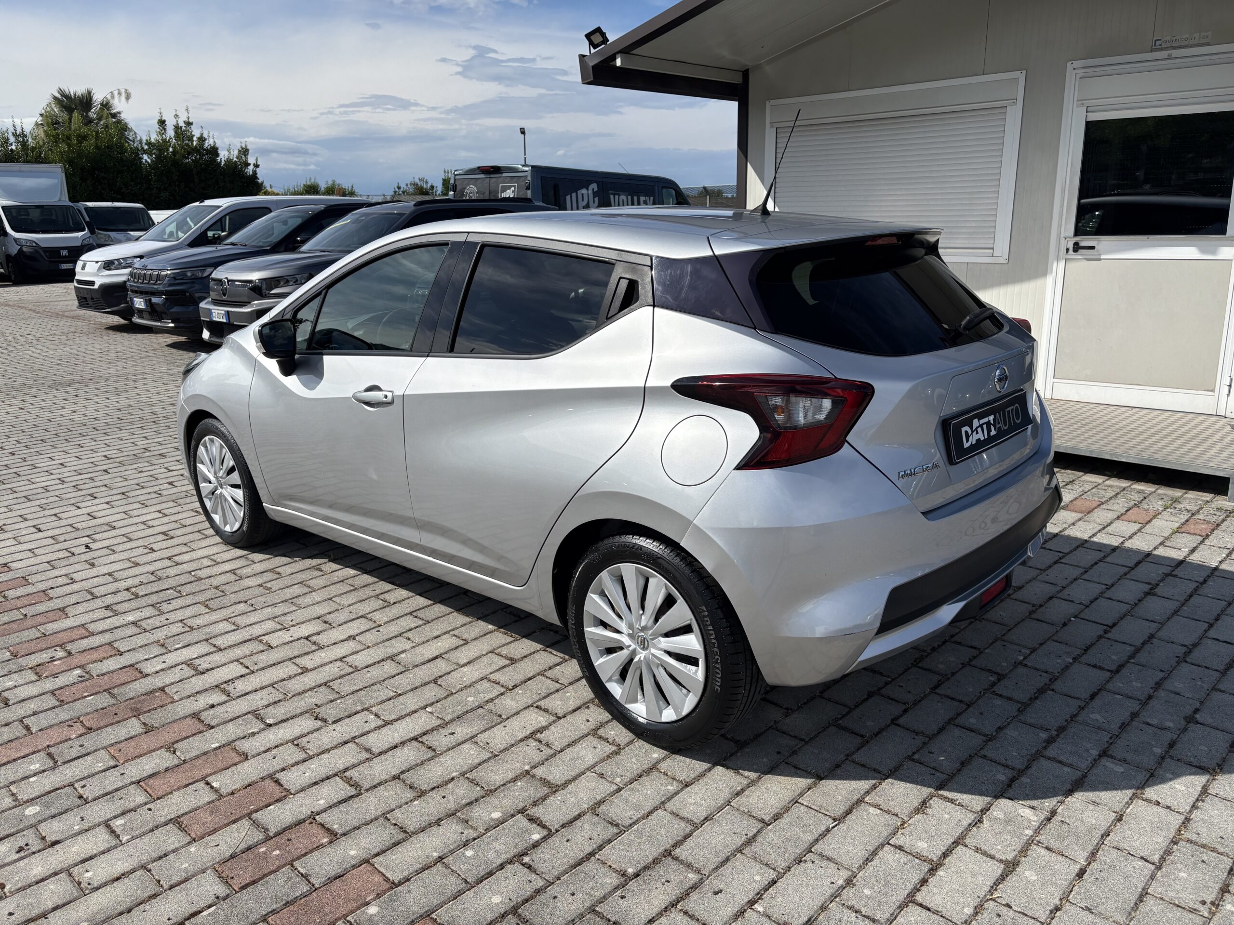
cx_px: 617
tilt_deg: -14.7
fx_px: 927
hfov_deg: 67.3
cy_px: 462
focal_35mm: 26
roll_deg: +1.9
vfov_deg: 53.1
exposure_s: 1/6993
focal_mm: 5.96
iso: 50
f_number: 1.6
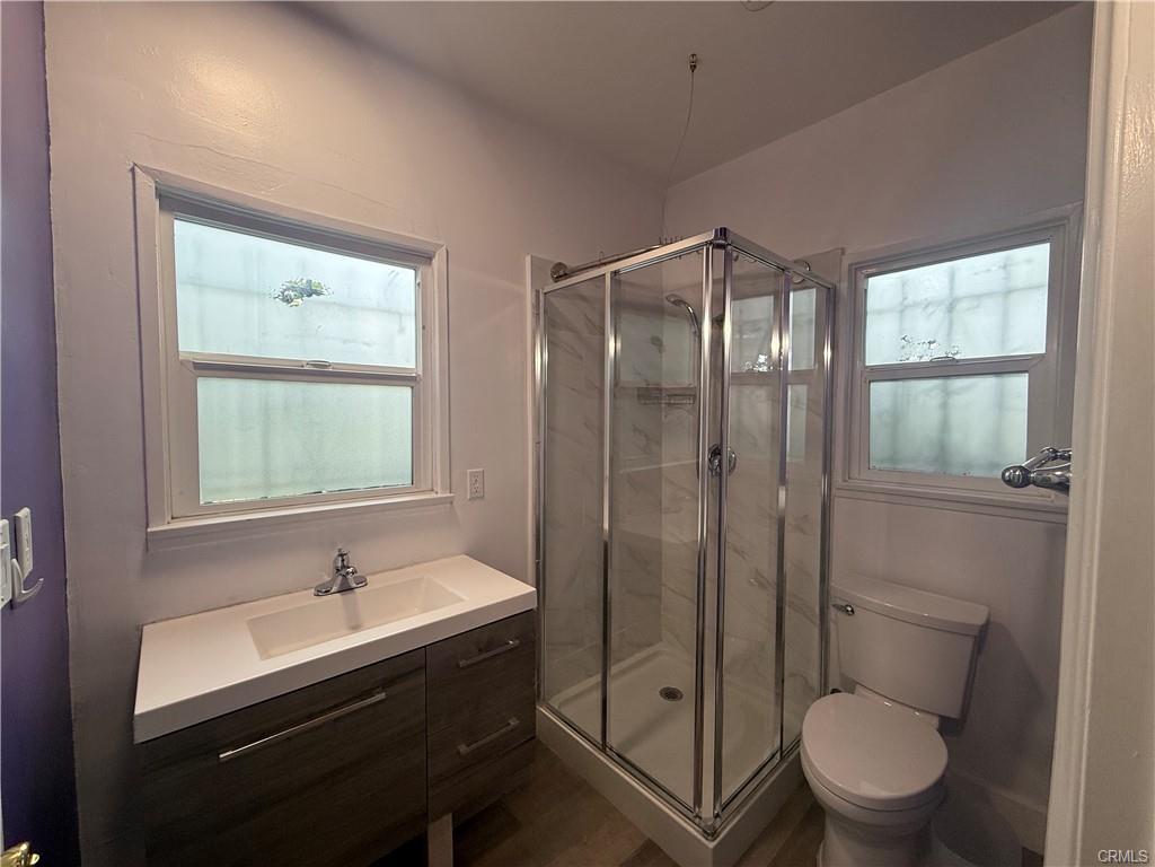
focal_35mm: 14
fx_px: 467
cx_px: 578
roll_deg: -0.7
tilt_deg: -1.5
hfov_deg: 102.1
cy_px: 434
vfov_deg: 85.7
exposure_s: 1/100
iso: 160
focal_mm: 2.22
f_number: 2.2
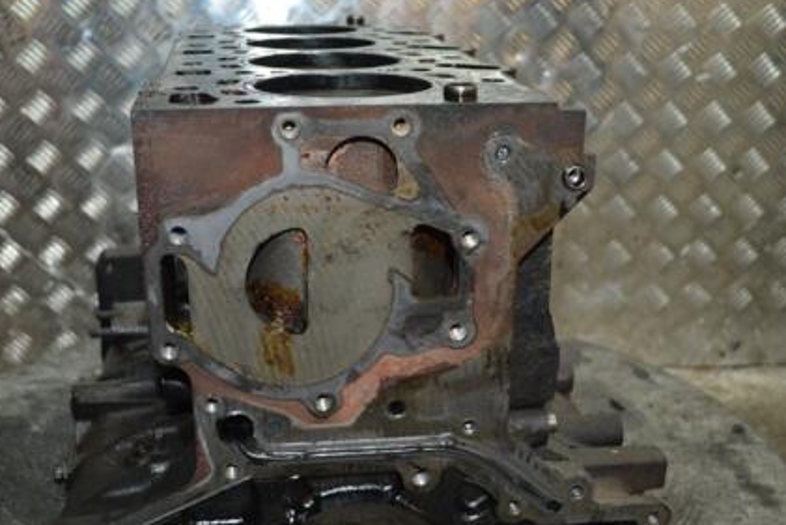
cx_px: 353
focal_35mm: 47
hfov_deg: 41.8
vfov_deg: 28.5
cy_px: 348
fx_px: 1026
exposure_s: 1/60
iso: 1100
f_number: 3.8
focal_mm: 22
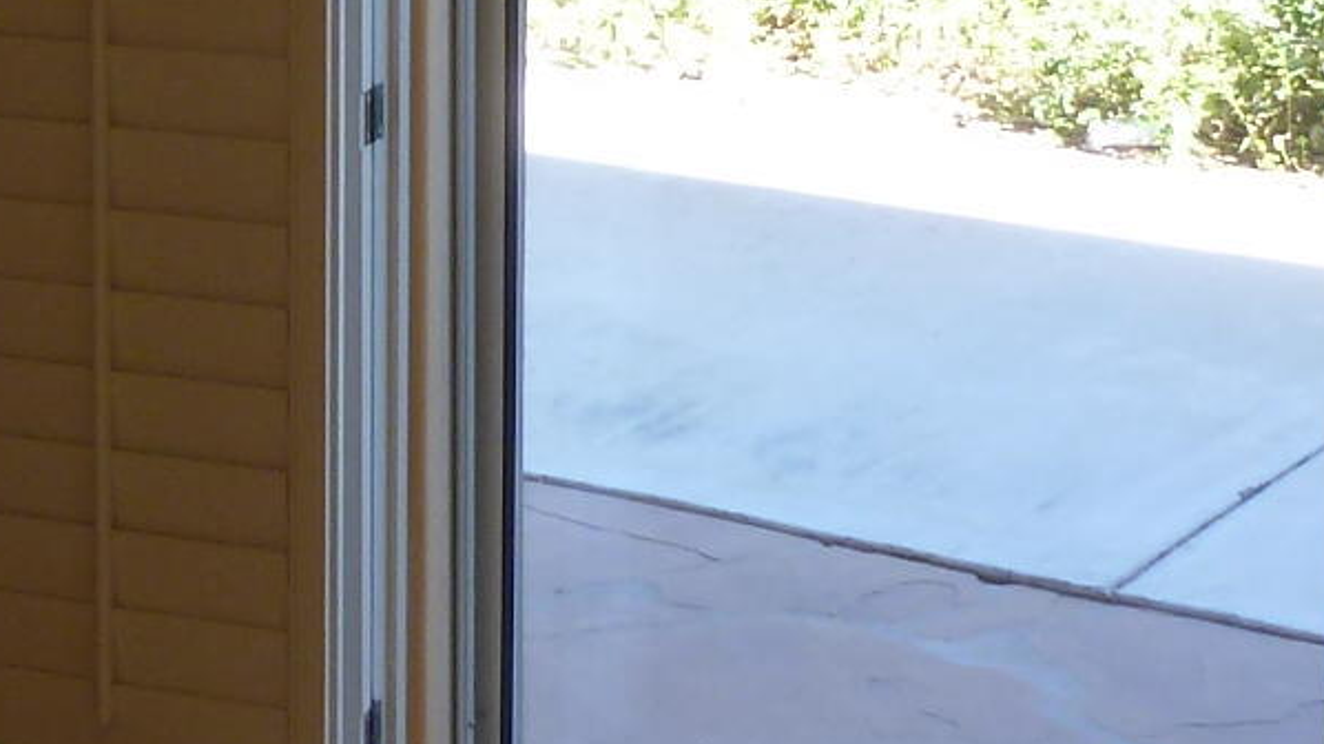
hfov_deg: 18.8
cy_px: 80
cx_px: 182
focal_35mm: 112
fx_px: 3931
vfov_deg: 10.8
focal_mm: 4.3
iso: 125
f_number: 3.3
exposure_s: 1/60
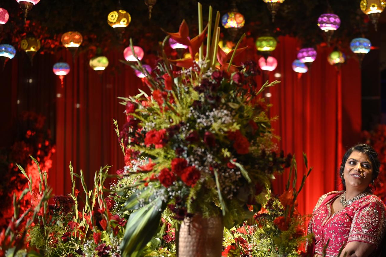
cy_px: 138
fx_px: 750
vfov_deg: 19.4
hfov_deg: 28.7
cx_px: 258
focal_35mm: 70
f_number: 2
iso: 500
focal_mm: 50
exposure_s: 1/200
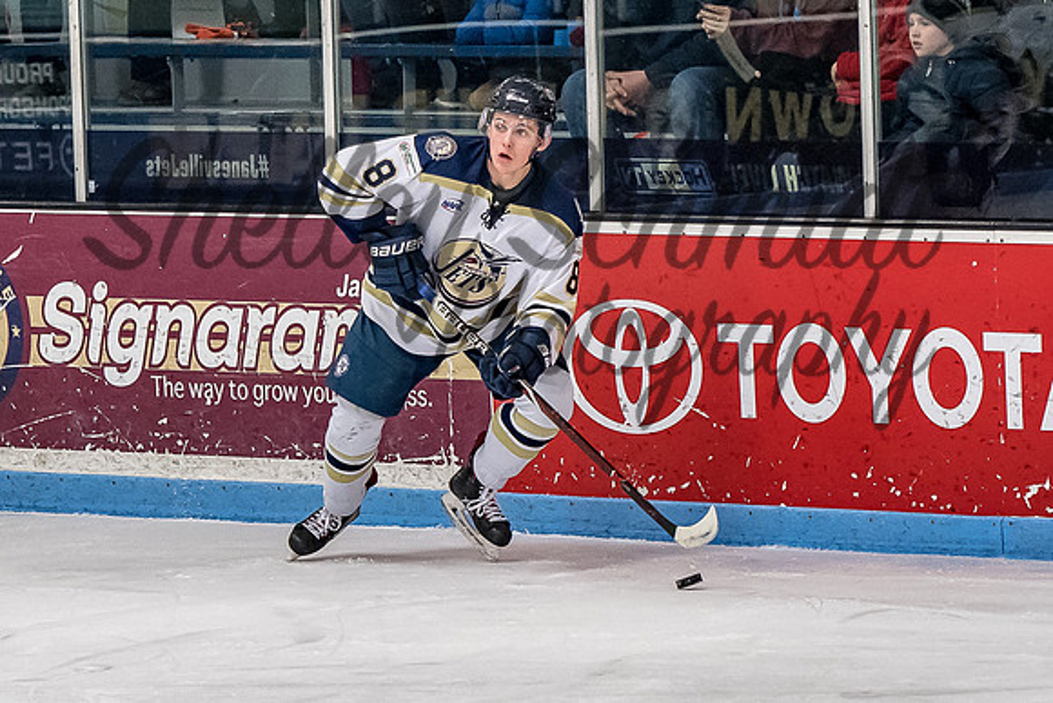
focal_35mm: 424
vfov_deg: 3.2
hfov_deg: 4.9
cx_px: 441
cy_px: 342
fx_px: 12416
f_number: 3.2
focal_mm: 135
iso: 1600
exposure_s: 1/800
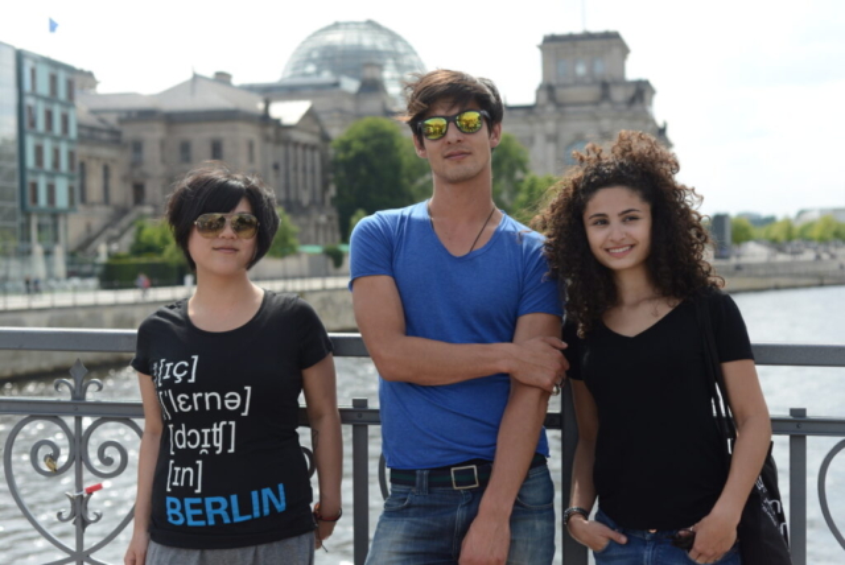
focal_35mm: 50
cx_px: 422
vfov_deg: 27.0
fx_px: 1175
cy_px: 282
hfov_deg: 39.6
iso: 500
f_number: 3.2
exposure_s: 1/4000
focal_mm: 50
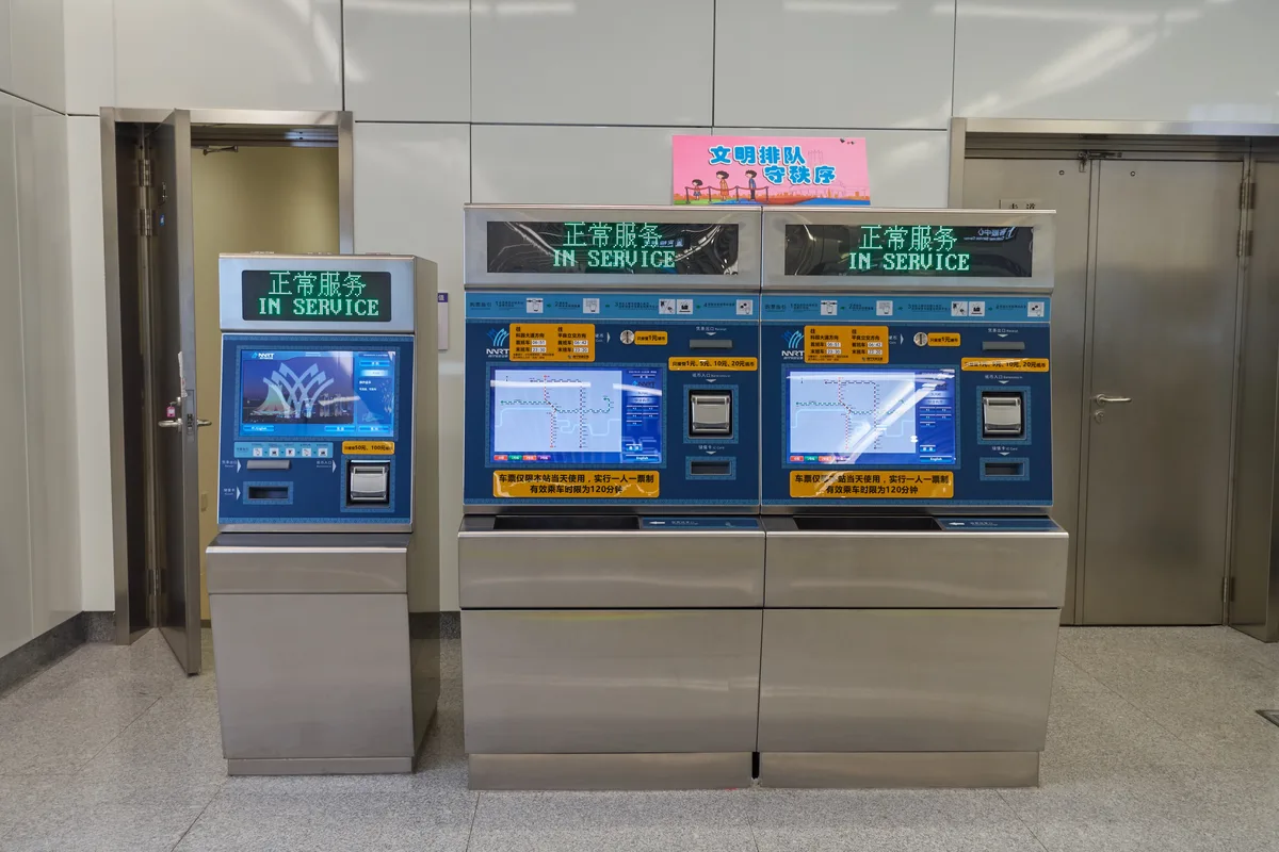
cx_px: 640
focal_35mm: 34
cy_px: 426
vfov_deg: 38.9
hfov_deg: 55.8
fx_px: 1208
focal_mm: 12.48
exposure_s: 1/50
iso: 200
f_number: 2.8
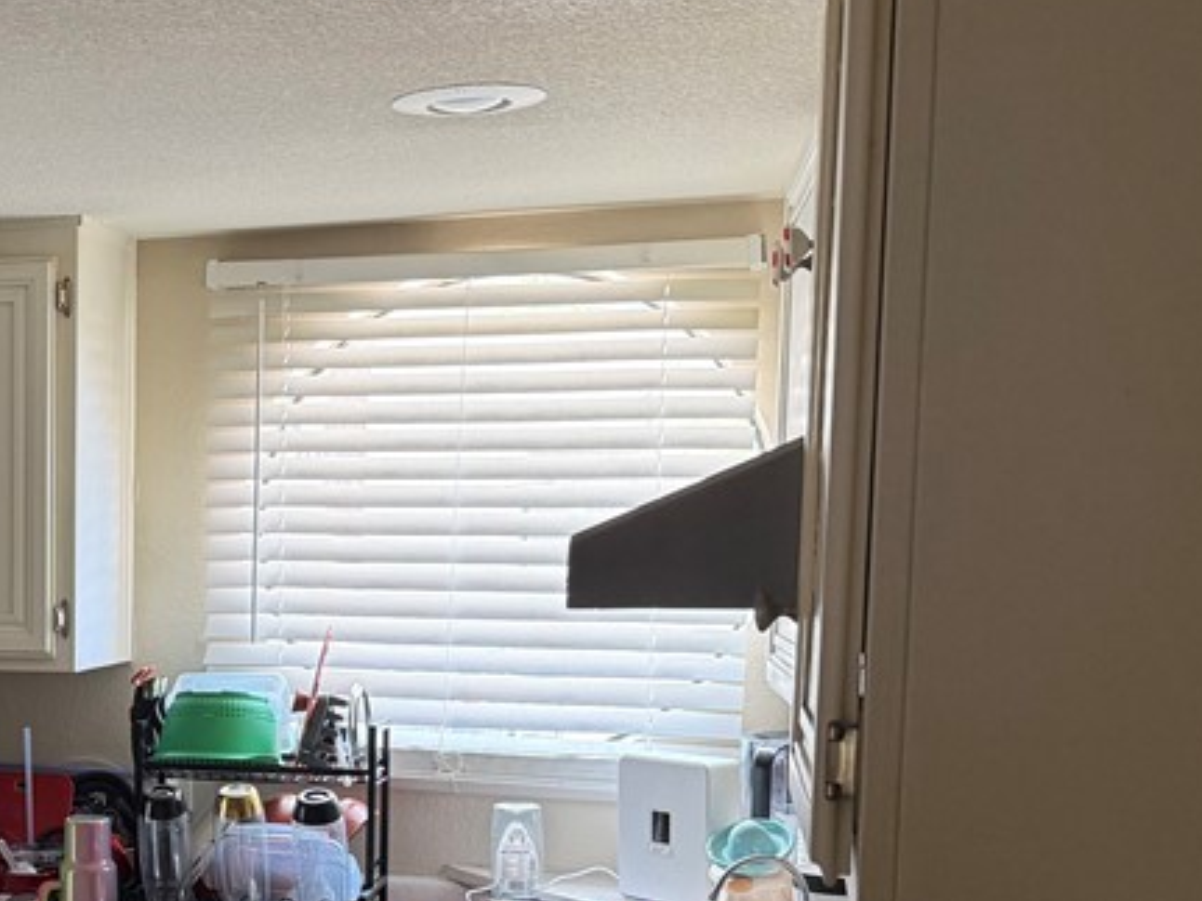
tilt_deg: -5.3
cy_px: 764
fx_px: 1979
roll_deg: -0.3
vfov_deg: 25.1
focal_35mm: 57
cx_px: -8
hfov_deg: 31.2
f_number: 1.78
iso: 250
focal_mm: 6.76
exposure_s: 1/60
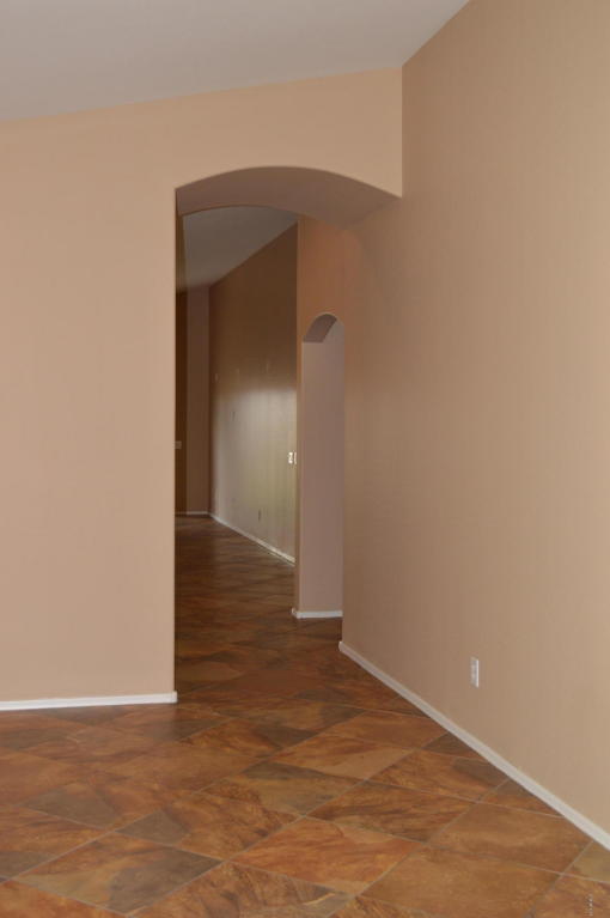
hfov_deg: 31.8
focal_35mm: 42
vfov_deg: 46.4
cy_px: 459
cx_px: 305
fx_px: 1069
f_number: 4.5
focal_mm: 28
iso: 400
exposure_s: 1/60
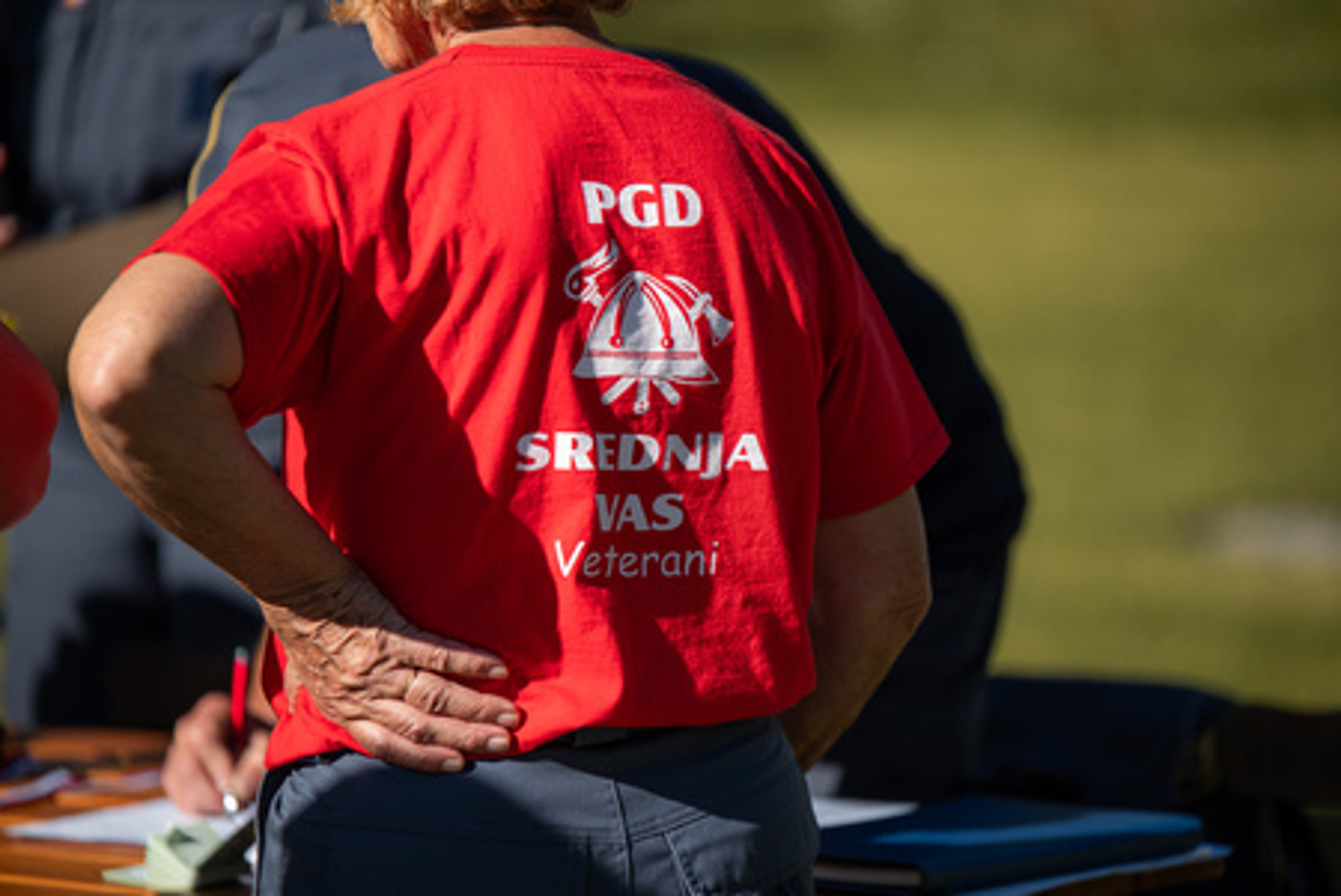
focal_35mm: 200
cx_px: 670
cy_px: 448
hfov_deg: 10.3
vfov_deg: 6.9
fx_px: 7457
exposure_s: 1/1600
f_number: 2.8
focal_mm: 200
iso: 100
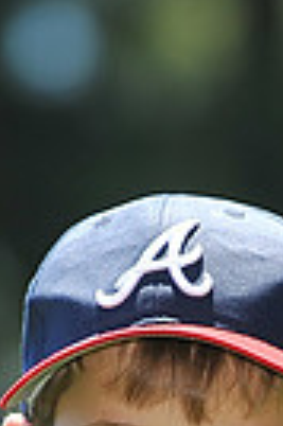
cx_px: 178
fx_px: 10237
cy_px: 569
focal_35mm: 866
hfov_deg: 1.6
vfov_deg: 2.4
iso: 200
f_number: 4.5
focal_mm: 200
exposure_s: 1/1000
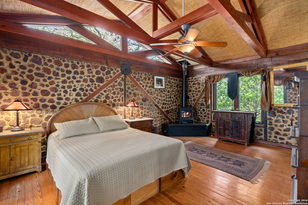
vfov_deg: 73.7
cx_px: 154
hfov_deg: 96.7
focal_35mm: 16
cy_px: 102
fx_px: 137
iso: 320
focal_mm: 16
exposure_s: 1/2.5
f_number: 7.1
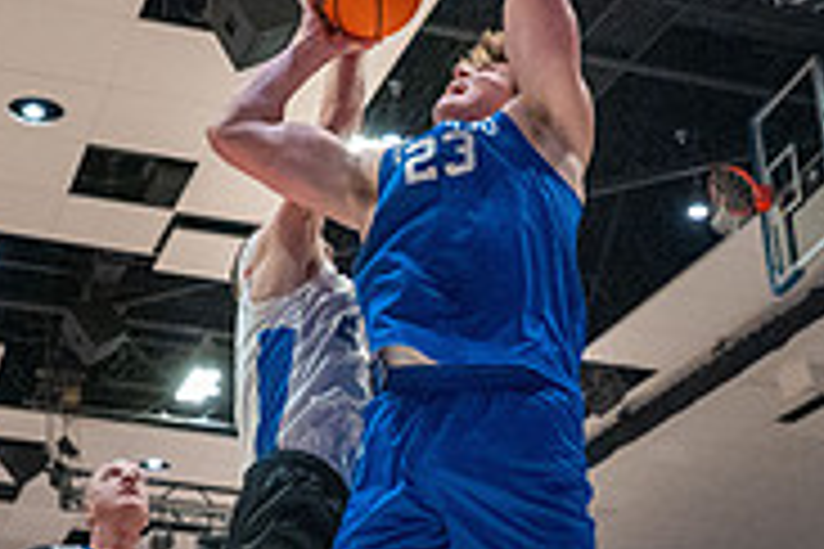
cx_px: 266
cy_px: 529
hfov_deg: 26.5
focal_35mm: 76
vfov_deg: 17.6
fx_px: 1739
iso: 8000
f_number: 2.8
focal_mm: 24
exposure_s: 1/1000
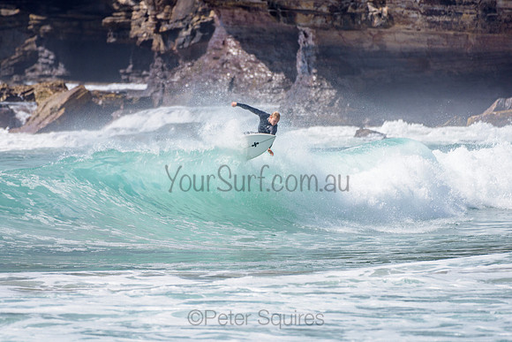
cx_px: 198
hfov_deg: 3.4
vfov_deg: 2.2
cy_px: 155
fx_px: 8721
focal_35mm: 613
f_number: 5.6
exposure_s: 1/2000
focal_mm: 500
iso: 125
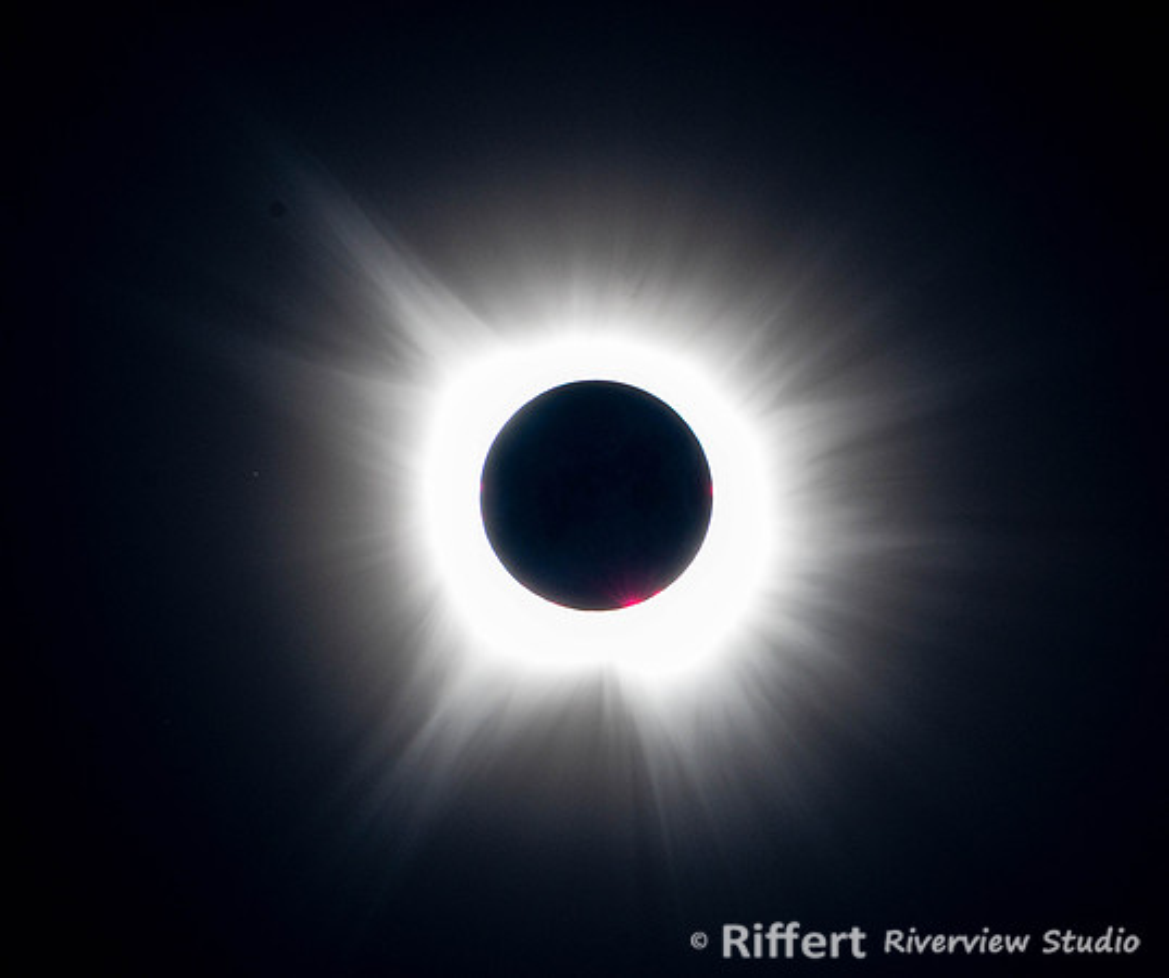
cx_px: 810
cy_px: 568
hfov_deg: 2.8
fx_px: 24215
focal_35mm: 688
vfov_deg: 2.3
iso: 400
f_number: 11
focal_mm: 400
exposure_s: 1/2
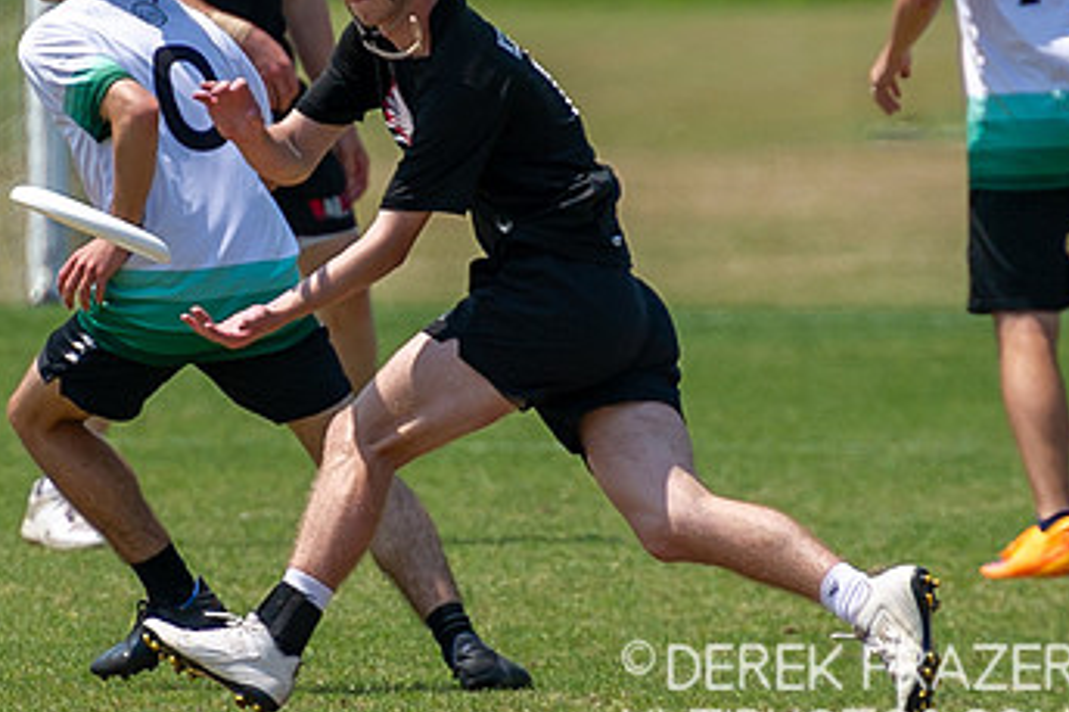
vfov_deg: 1.1
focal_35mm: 1303
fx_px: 38672
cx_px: 161
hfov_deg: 1.6
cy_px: 173
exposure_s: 1/2000
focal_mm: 280
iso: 200
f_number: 4
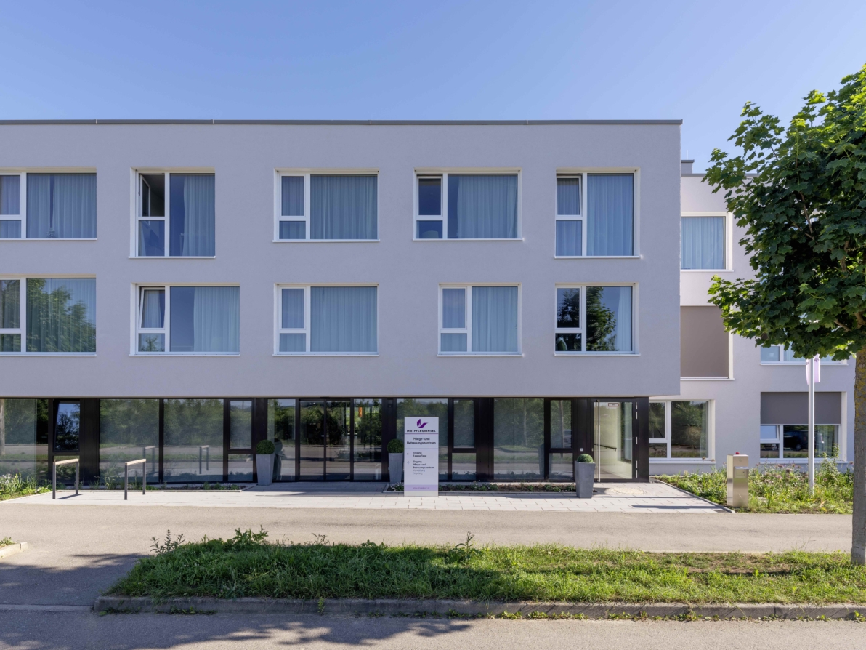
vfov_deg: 71.6
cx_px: 433
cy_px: 325
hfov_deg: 87.8
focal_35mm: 18
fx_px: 450
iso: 100
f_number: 10
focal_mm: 23
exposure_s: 1/80
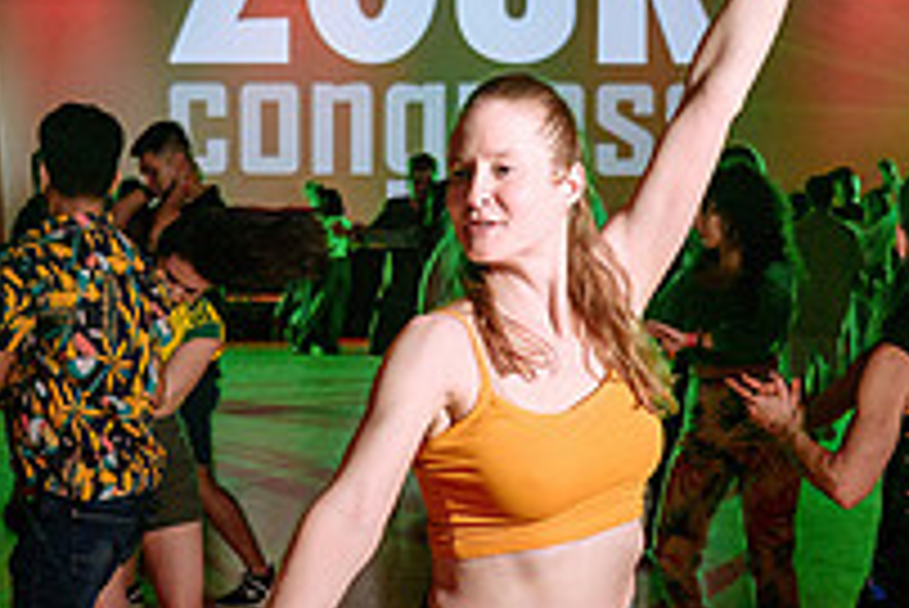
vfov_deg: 14.1
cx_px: 406
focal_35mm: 96
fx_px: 2426
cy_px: 544
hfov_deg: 21.2
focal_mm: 30
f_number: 2.8
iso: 1000
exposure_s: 1/60
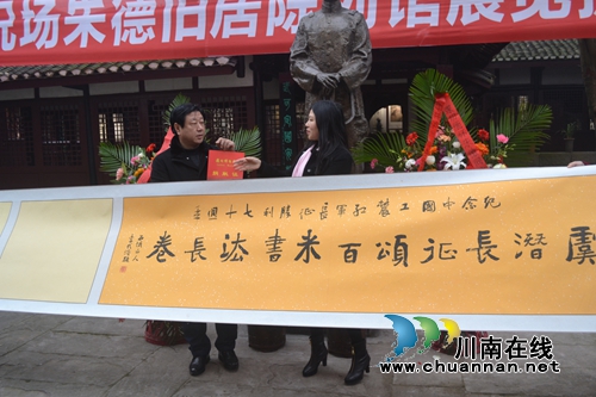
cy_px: 198
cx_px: 298
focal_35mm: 33
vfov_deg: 39.9
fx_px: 546
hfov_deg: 57.2
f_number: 5.6
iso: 400
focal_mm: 22
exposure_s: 1/100
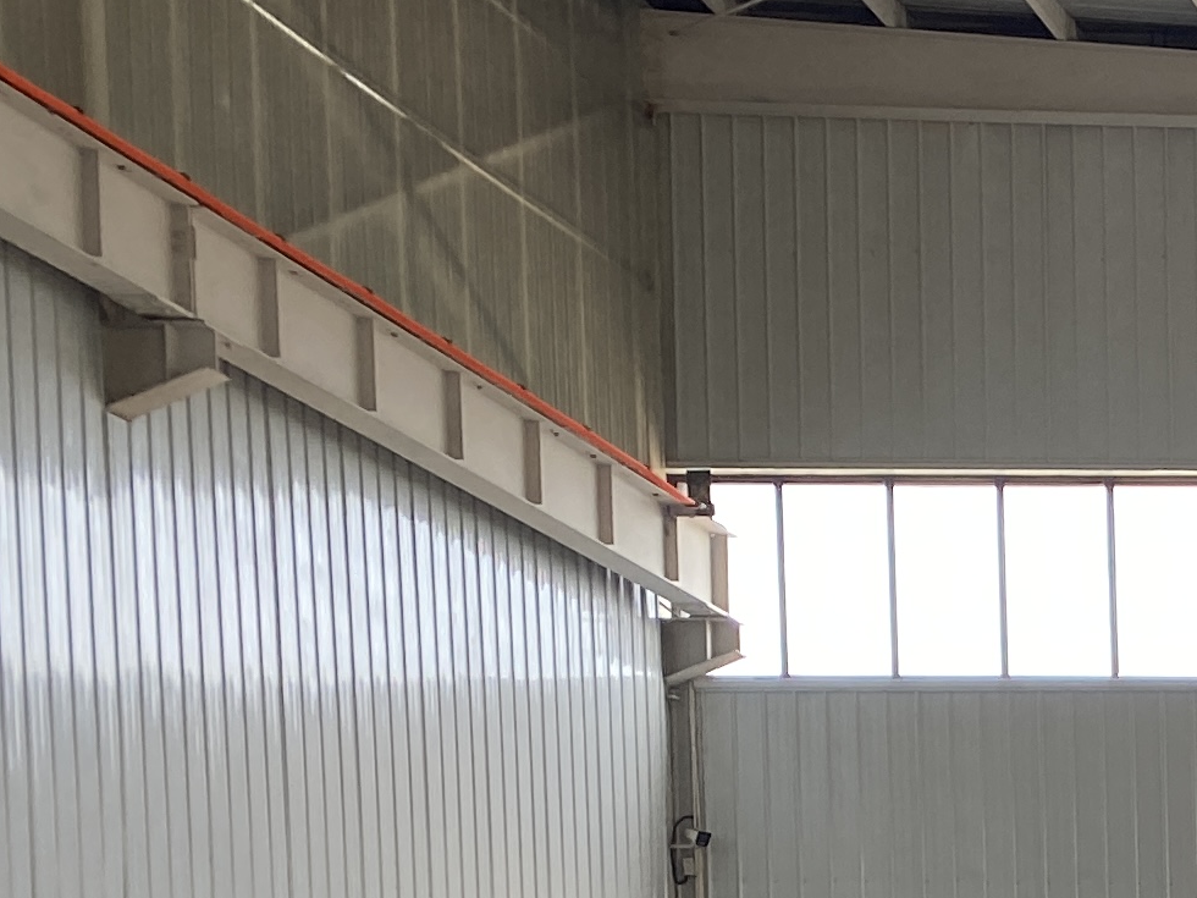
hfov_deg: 15.6
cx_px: 2203
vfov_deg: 12.4
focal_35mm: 107
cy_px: 1737
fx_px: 3700
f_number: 1.8
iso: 32
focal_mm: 4.25
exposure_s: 1/121
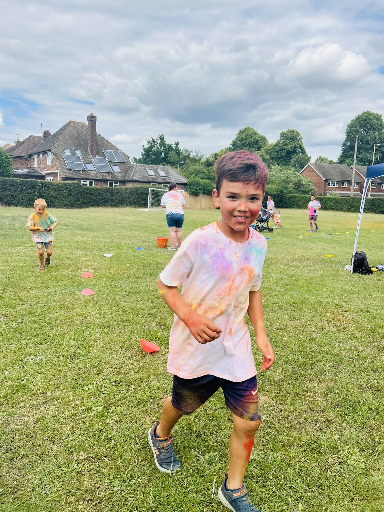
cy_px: 256
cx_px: 192
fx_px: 385
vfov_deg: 67.3
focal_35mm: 26
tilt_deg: -8.7
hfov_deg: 53.1
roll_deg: -3.2
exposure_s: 1/2994
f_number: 1.5
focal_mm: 5.7
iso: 50
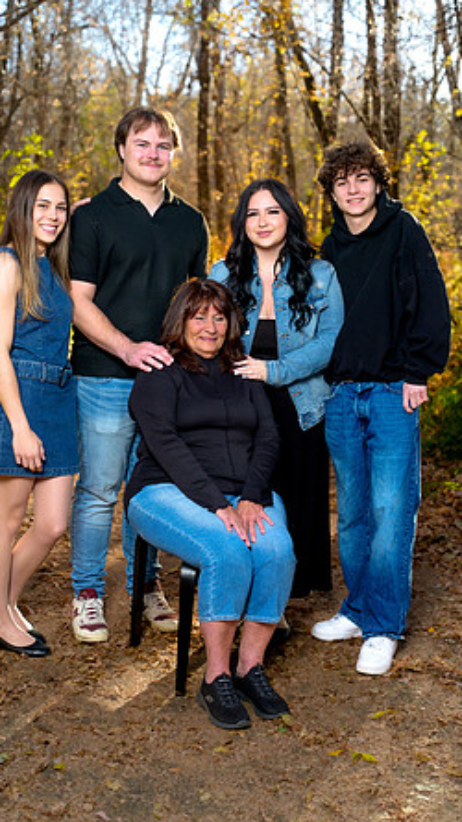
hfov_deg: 22.6
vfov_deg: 39.2
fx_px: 1155
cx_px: 203
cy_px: 408
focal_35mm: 53
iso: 640
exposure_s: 1/160
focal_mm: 50
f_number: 4
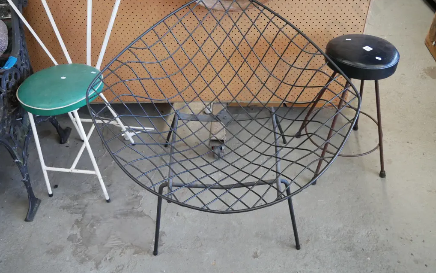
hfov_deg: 59.7
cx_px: 217
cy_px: 121
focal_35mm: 32
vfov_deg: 39.4
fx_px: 380
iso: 1600
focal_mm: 15
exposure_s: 1/60
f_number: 4
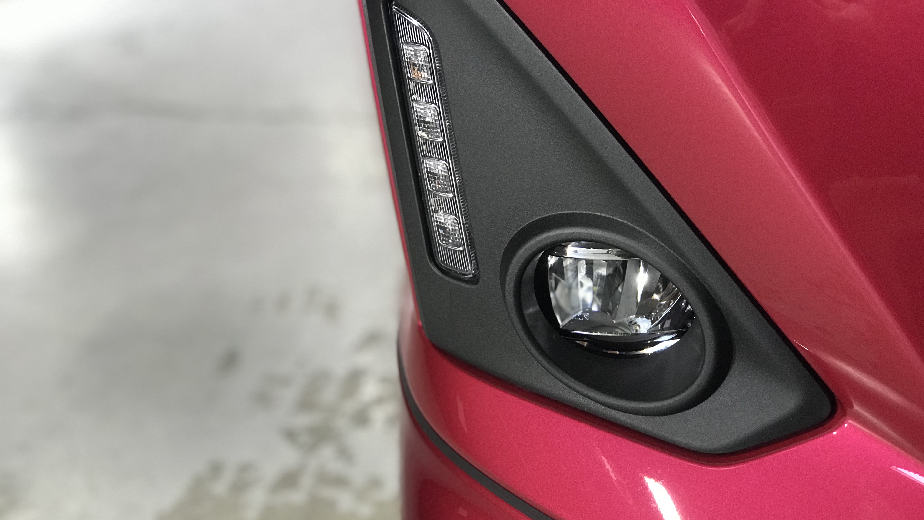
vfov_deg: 19.1
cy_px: 260
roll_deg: +7.0
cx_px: 469
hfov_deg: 33.3
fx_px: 1544
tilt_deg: -24.5
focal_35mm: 63
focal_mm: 6.6
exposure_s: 1/60
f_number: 2.8
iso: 125
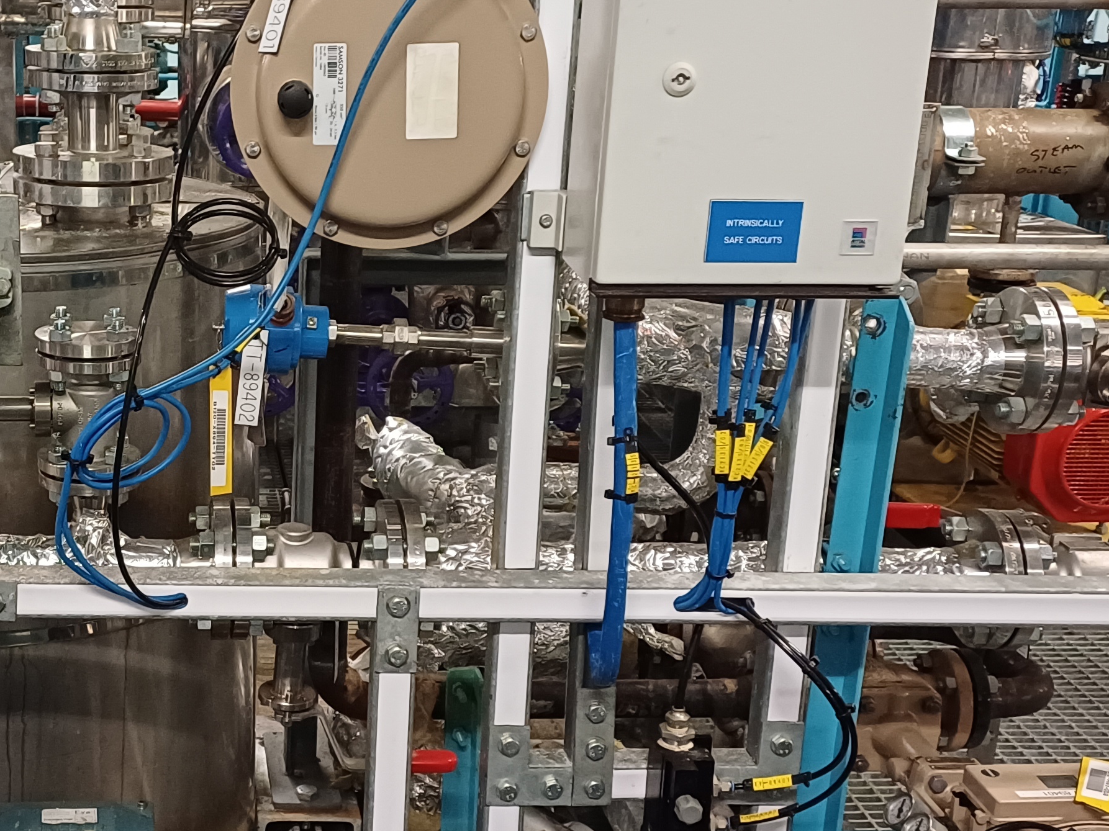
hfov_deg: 33.6
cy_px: 492
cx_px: 257
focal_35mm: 56
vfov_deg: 26.1
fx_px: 1794
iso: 640
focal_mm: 4.65
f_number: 1.8
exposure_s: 1/25
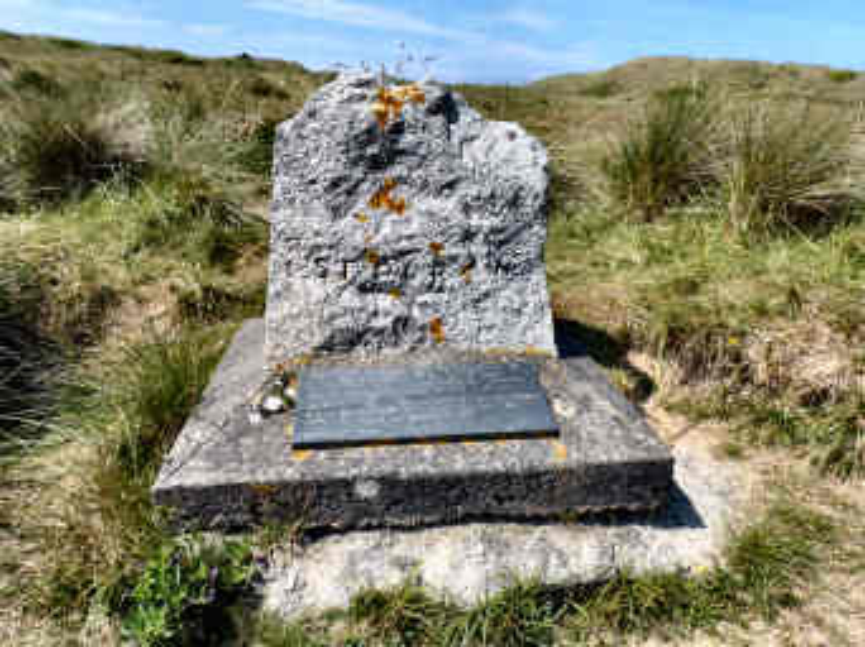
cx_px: 432
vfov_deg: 51.3
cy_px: 324
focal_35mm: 27
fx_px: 674
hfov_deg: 65.4
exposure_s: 1/320
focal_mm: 4.8
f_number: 5.6
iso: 80
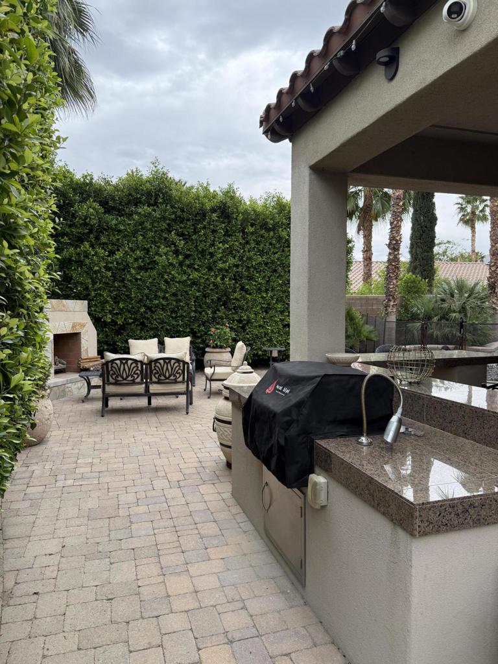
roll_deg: +0.0
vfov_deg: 71.6
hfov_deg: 56.8
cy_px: 332
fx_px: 460
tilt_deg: -2.6
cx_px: 249
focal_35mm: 24
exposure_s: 1/2169
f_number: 1.78
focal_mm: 6.76
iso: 100
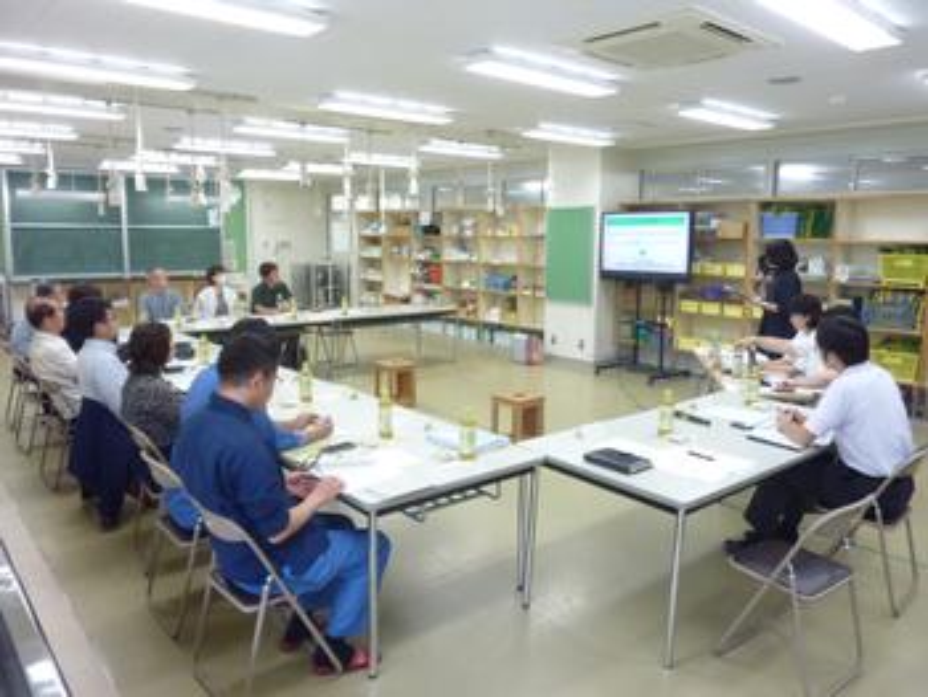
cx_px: 464
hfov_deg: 69.4
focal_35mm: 25
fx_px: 671
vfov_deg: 54.9
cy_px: 348
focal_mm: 4.1
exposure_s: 1/30
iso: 200
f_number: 3.3
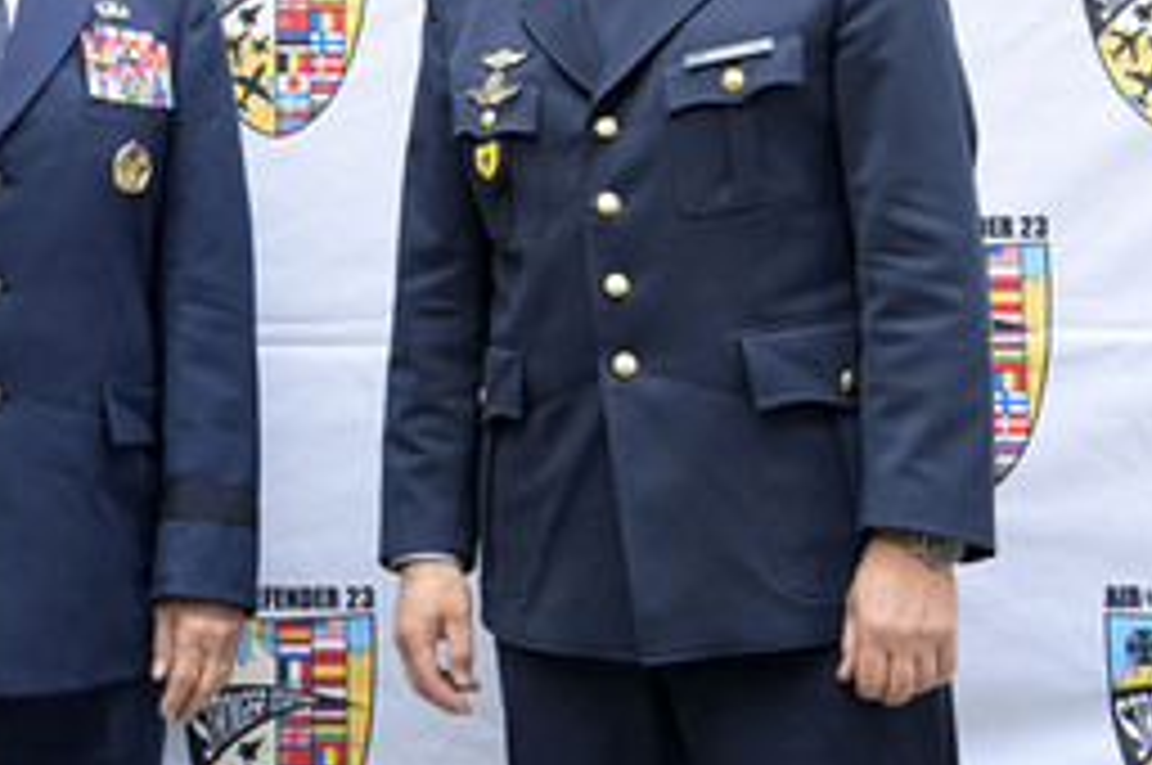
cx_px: 245
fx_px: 2141
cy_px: 122
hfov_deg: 29.5
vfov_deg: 20.0
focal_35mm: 67
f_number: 5.6
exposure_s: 1/500
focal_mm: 38
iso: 5000
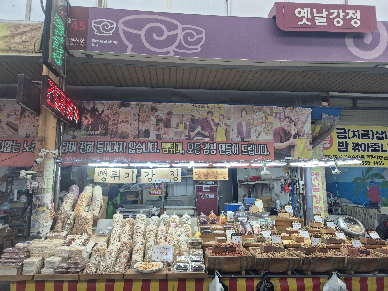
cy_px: 146
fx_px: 258
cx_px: 194
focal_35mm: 23
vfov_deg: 58.9
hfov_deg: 73.9
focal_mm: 5.4
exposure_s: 1/120
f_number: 1.8
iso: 32
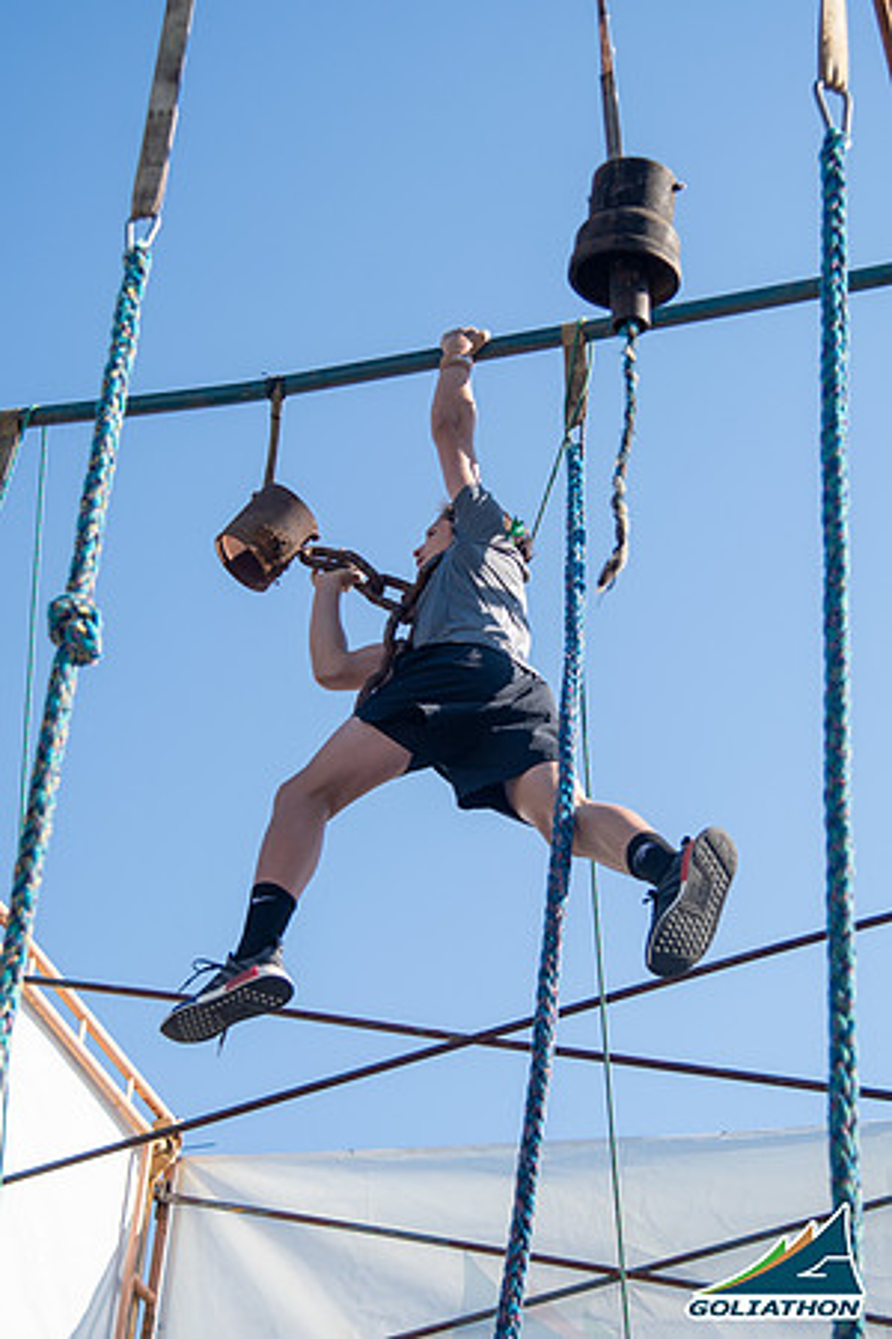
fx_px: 2899
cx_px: 446
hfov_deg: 17.5
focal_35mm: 78
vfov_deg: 26.0
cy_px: 670
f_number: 4
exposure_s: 1/1250
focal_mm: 52
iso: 200
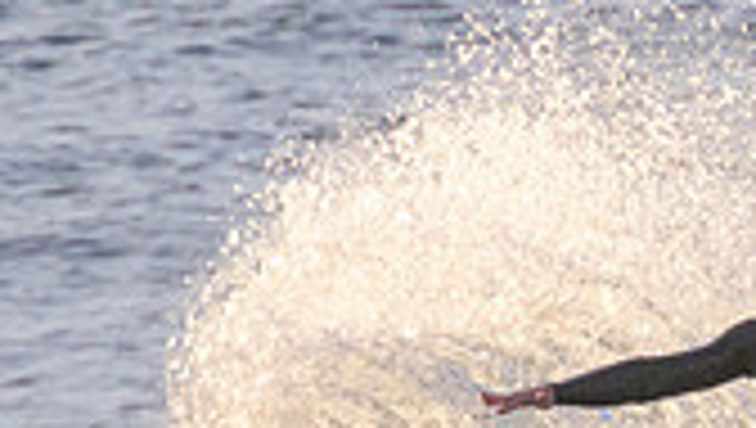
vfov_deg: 0.3
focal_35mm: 3768
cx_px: 780
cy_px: 568
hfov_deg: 0.6
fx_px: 75630
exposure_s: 1/1600
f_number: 11
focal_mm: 800
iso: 3200
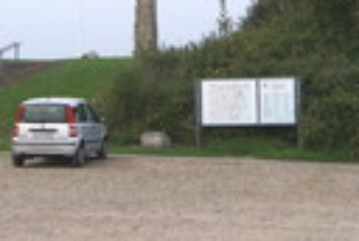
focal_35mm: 104
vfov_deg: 13.1
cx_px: 139
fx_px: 1040
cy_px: 24
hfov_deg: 19.6
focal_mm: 22
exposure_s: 1/100
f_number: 10
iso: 100
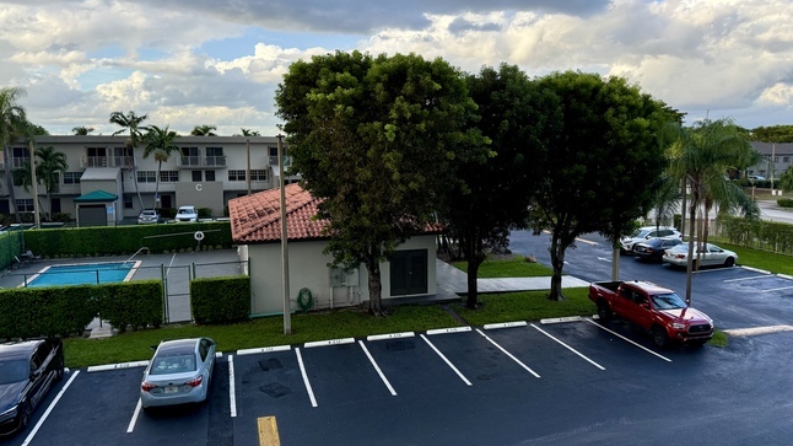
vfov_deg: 42.9
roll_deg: +1.1
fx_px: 568
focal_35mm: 27
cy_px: 214
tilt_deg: -6.5
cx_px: 395
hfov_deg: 69.9
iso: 100
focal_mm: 6.76
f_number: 1.78
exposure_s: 1/1032
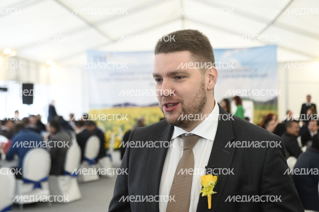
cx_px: 160
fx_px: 620
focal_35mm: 70
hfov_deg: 28.9
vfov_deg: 19.4
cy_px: 106
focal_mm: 70
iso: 1600
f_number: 4.5
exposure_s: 1/320
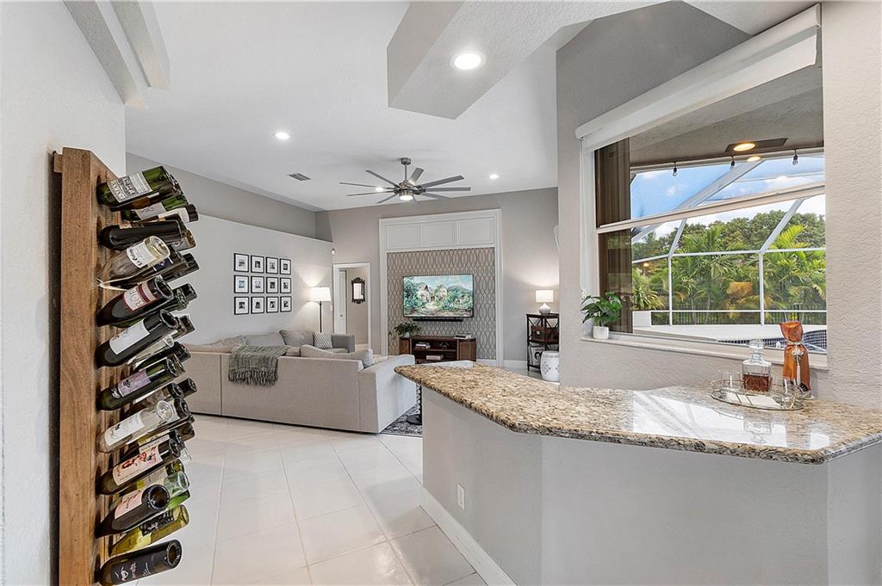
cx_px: 441
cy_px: 293
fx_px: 367
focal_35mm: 15
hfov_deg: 100.4
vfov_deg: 77.2
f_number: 11
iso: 160
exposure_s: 1/4
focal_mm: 10
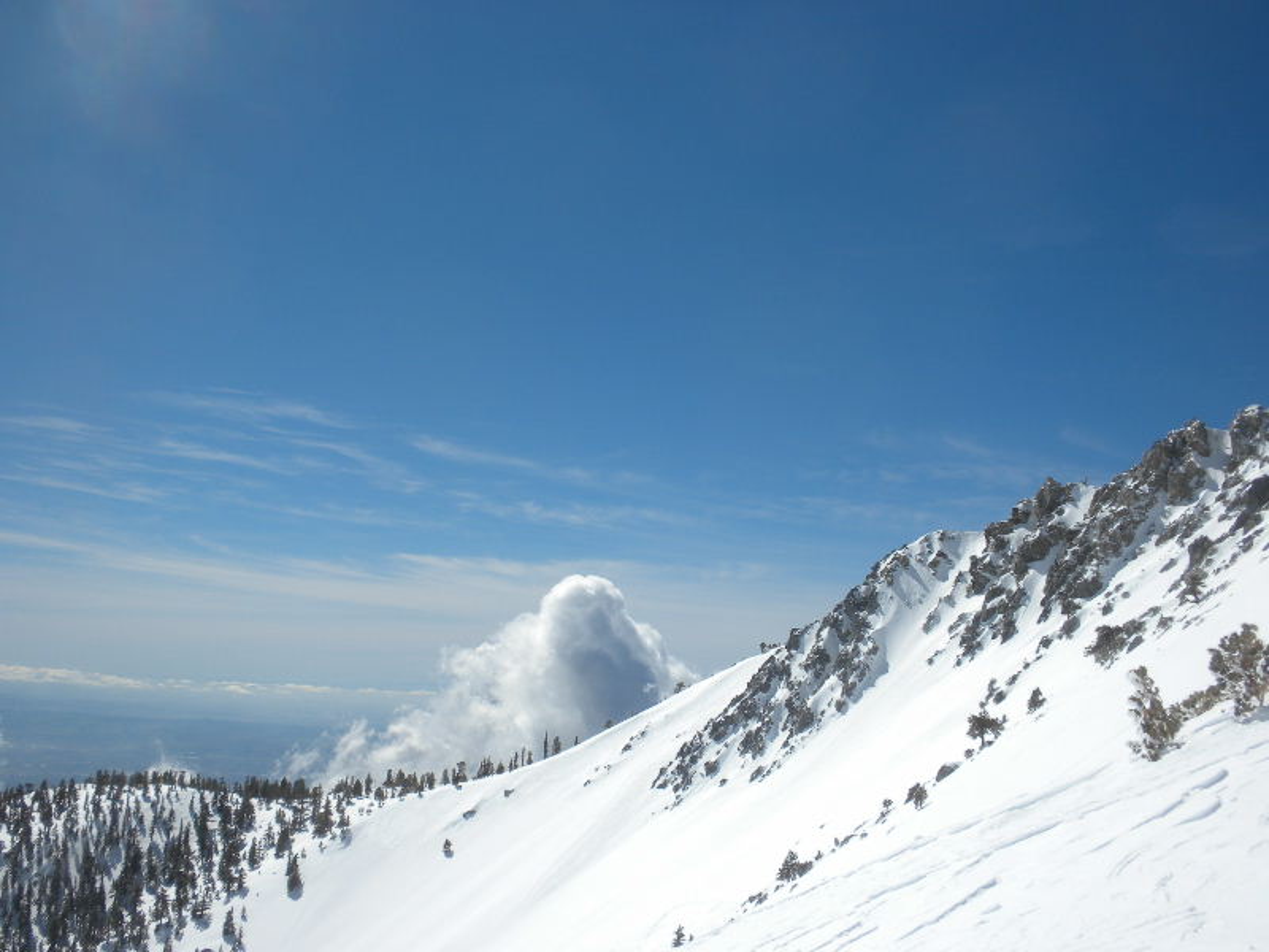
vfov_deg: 38.7
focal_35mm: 37
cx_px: 634
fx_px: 1356
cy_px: 476
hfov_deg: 50.1
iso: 64
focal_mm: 6.6
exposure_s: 1/271
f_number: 10
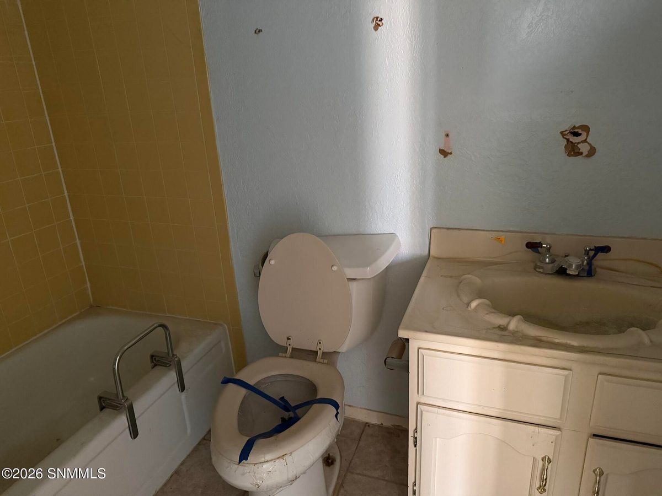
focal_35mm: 24
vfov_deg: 56.8
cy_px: 248
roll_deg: +2.6
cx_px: 331
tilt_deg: -19.1
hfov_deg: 71.6
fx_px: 459
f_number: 1.78
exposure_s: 1/39
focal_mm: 6.76
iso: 1000
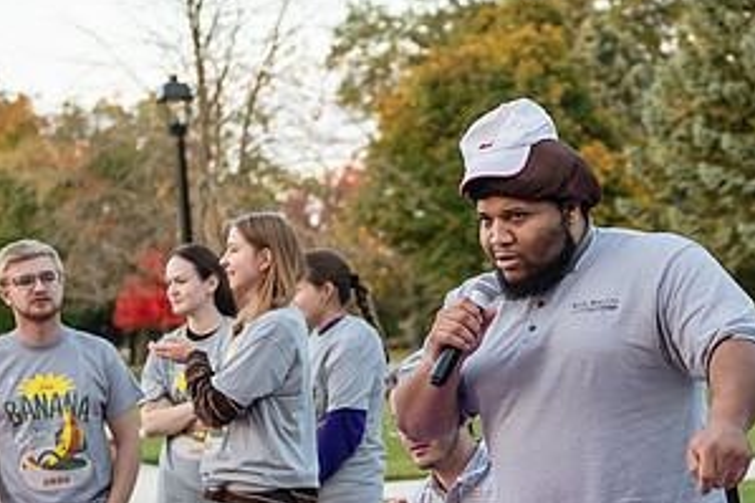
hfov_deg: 20.1
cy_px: 433
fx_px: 2117
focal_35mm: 101
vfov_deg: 13.4
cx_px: 566
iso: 800
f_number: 3.2
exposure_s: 1/400
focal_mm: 52
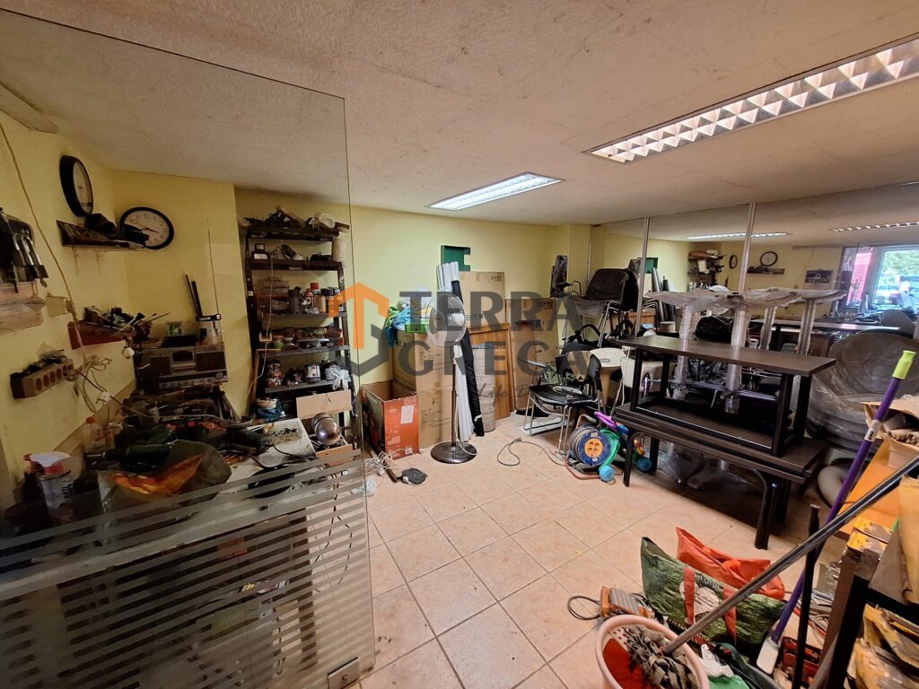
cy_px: 344
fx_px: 345
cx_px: 460
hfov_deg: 106.2
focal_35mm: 13
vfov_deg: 89.9
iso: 160
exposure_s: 1/50
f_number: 2.2
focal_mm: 1.74
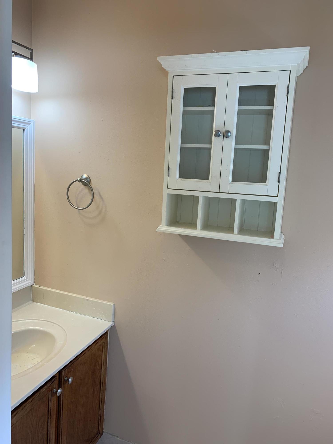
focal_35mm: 26
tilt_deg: -8.0
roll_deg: -4.5
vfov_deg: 67.3
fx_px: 333
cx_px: 166
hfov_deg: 53.1
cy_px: 222
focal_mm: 4.25
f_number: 1.8
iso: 64
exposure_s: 1/120
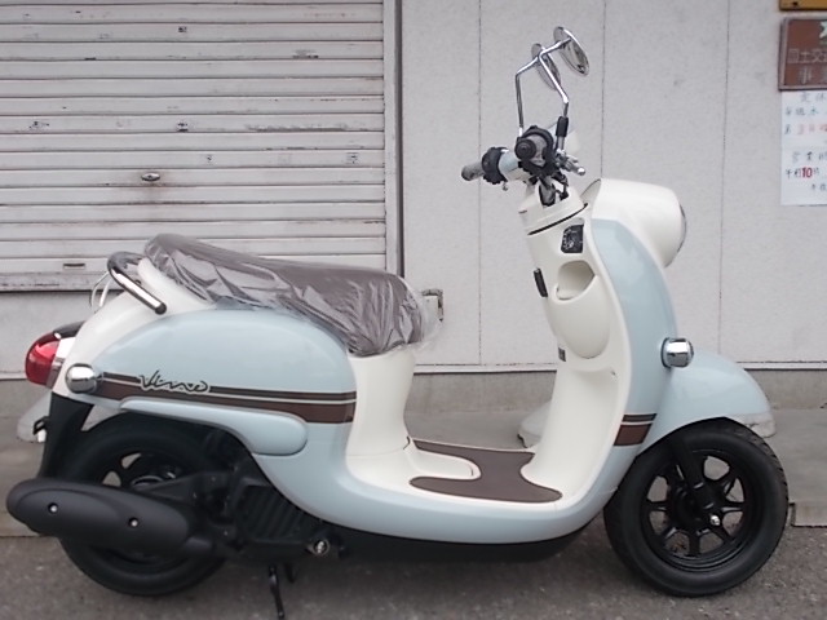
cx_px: 414
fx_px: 812
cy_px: 310
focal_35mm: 34
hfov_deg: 54.0
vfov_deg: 41.8
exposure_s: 1/400
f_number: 3.6
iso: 80
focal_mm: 6
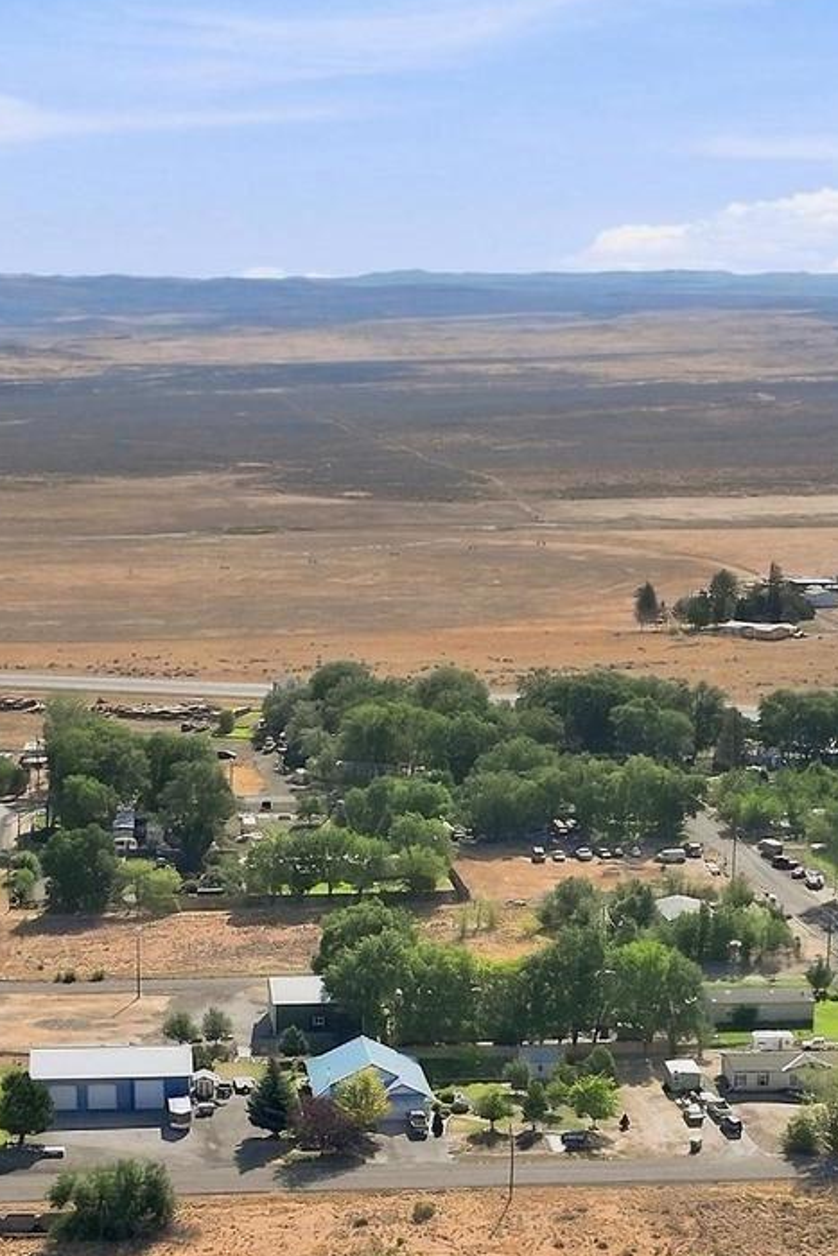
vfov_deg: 27.1
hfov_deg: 18.7
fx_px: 2547
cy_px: 1041
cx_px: 316
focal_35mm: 73
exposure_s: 1/4000
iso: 230
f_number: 2.8
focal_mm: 12.3
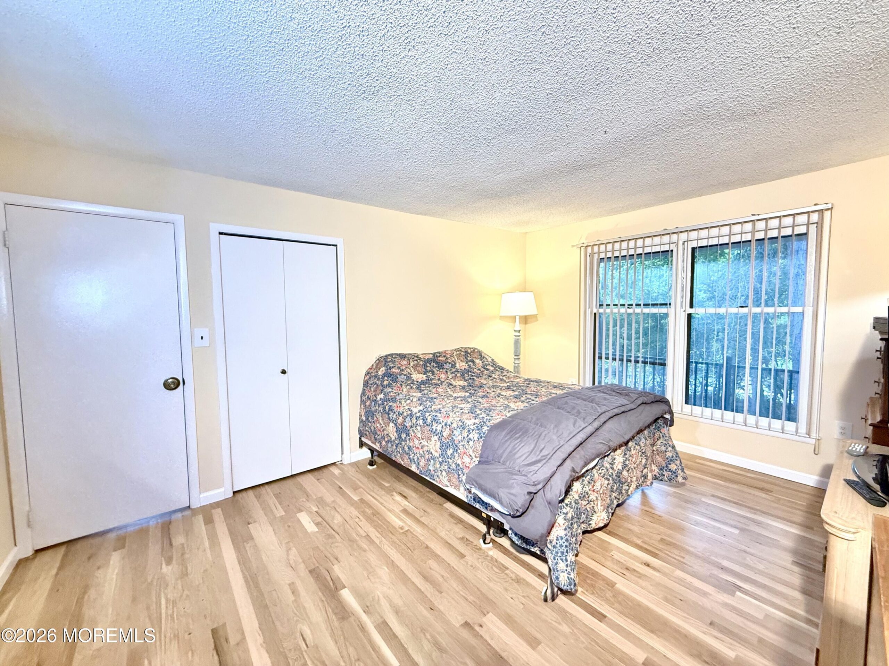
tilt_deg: -2.7
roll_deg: +0.5
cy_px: 333
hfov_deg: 102.1
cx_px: 444
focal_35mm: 14
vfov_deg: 85.7
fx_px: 360
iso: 400
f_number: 2.2
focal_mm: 2.22
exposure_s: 1/120
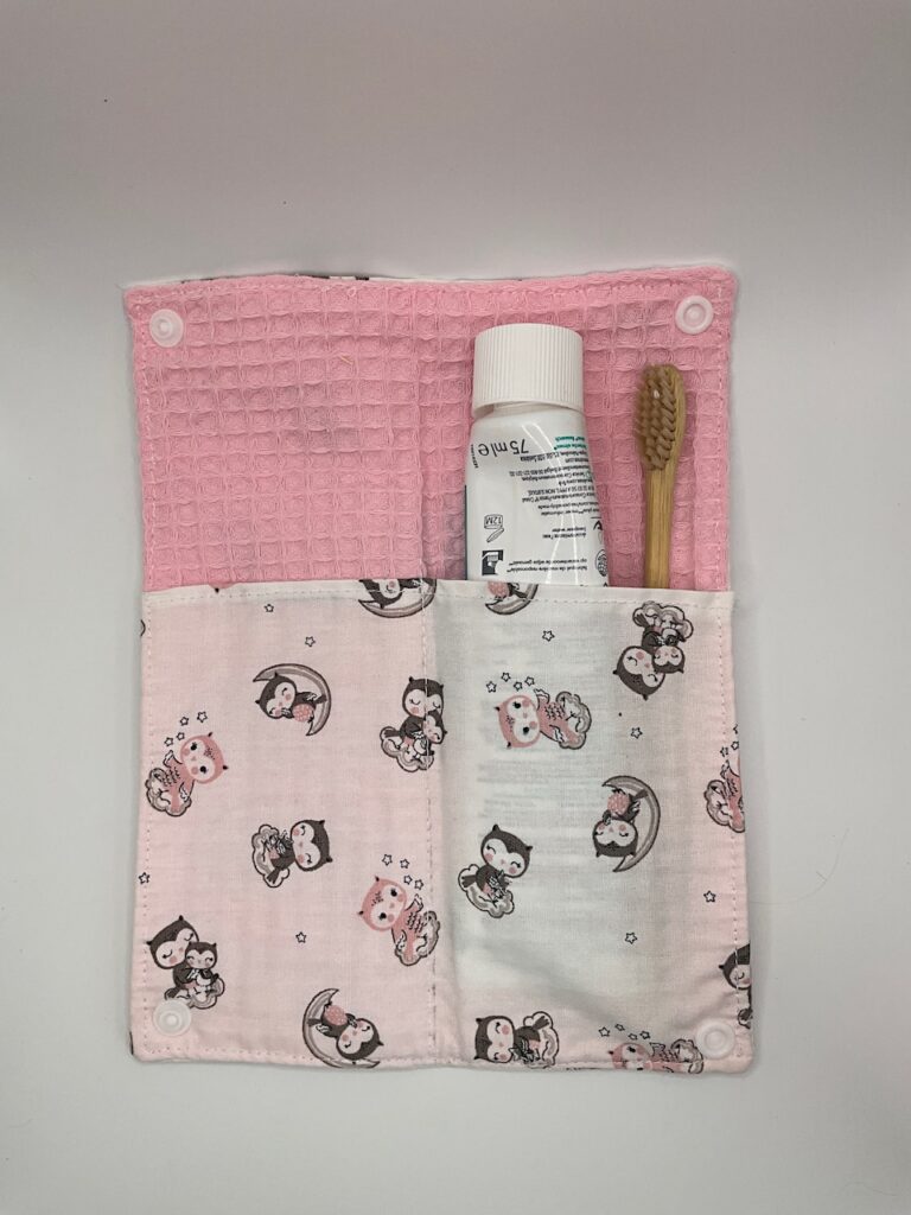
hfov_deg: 48.2
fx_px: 1018
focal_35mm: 29
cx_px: 456
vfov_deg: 61.7
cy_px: 608
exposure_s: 1/389
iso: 25
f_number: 1.8
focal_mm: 3
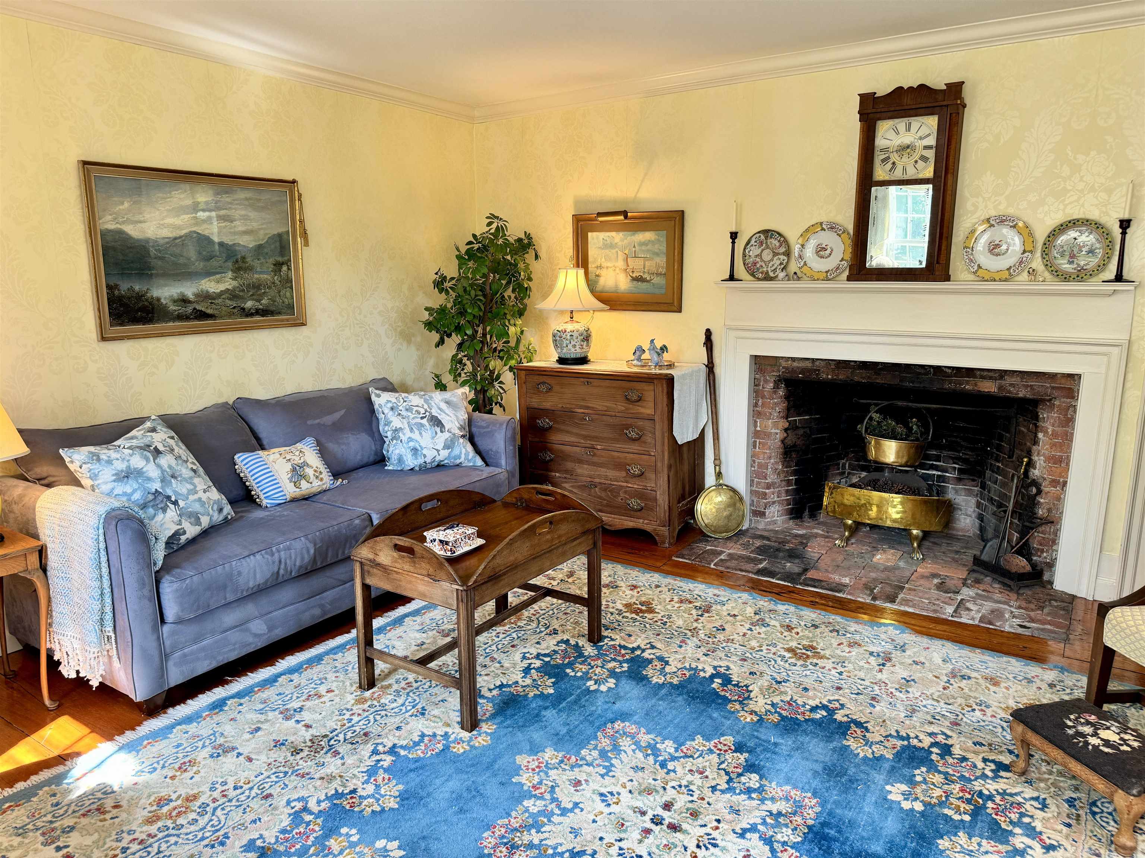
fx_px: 794
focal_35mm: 24
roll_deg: +0.4
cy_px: 429
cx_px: 572
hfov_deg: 71.6
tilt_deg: -11.0
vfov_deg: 56.8
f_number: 1.78
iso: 125
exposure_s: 1/120
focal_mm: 6.76
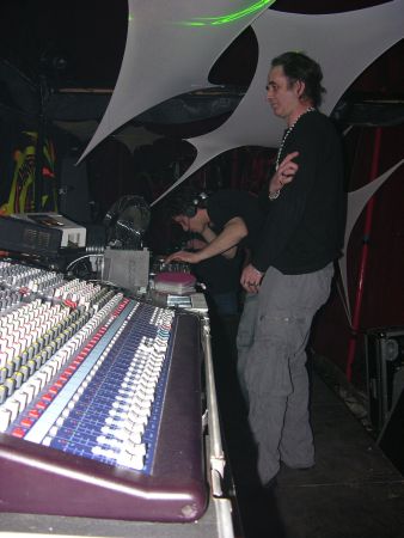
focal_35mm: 35
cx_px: 202
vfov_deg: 52.6
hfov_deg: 40.7
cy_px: 269
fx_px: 544
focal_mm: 8.9
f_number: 2.8
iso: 100
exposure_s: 1/60.1
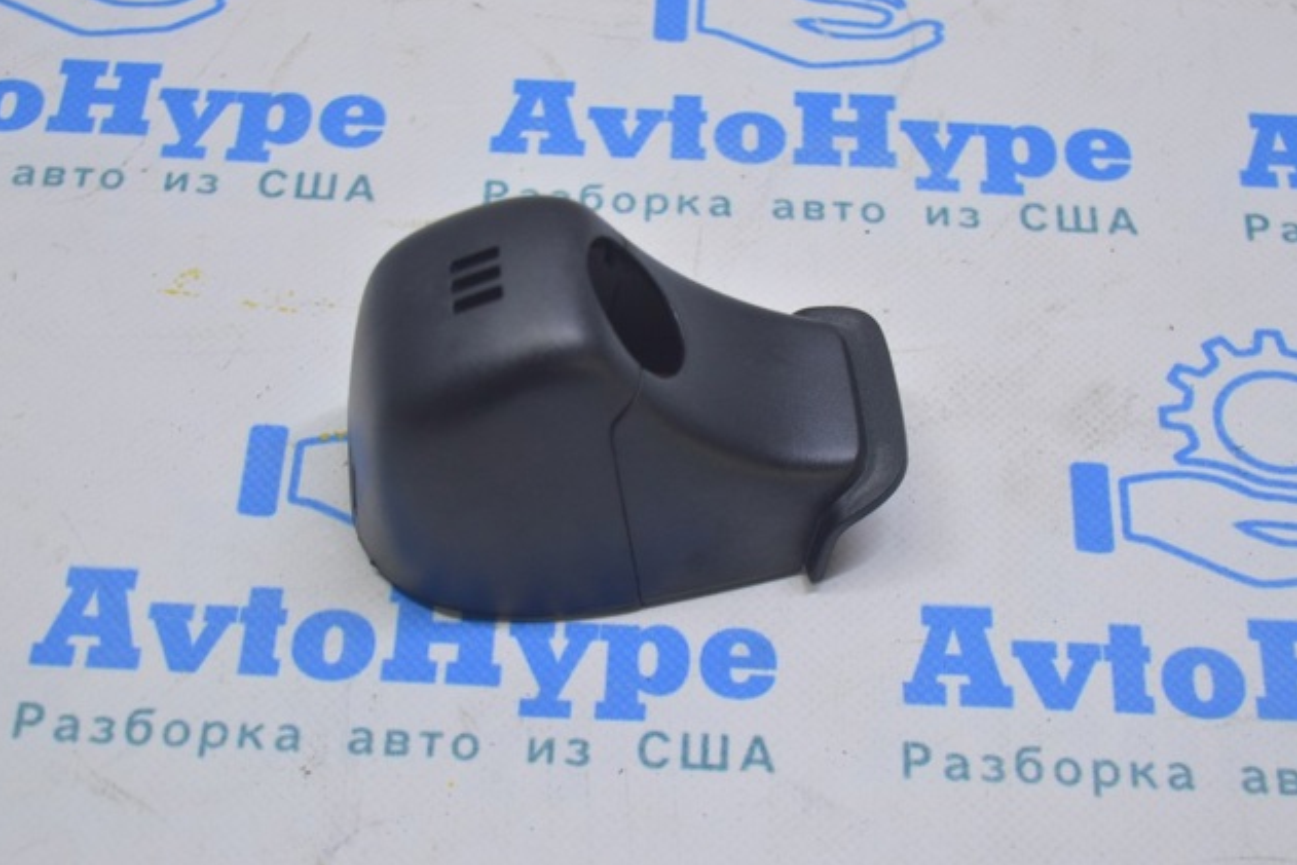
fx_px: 2739
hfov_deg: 26.6
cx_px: 643
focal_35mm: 76
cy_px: 430
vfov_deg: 18.0
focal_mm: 50
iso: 400
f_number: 5.6
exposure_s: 1/25
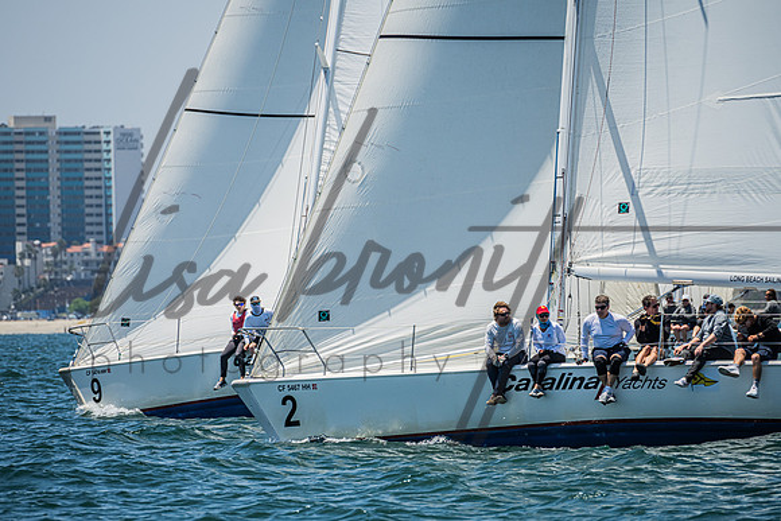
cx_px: 367
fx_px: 9527
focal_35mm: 439
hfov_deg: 4.7
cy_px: 245
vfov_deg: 3.1
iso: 400
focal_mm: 400
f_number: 8
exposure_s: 1/1600
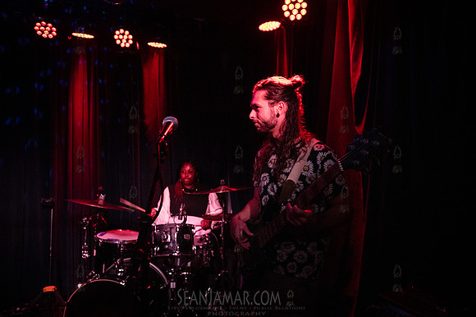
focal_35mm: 27
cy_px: 158
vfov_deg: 47.9
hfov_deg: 67.4
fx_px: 357
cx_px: 238
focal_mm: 27
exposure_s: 1/250
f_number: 4
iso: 12800
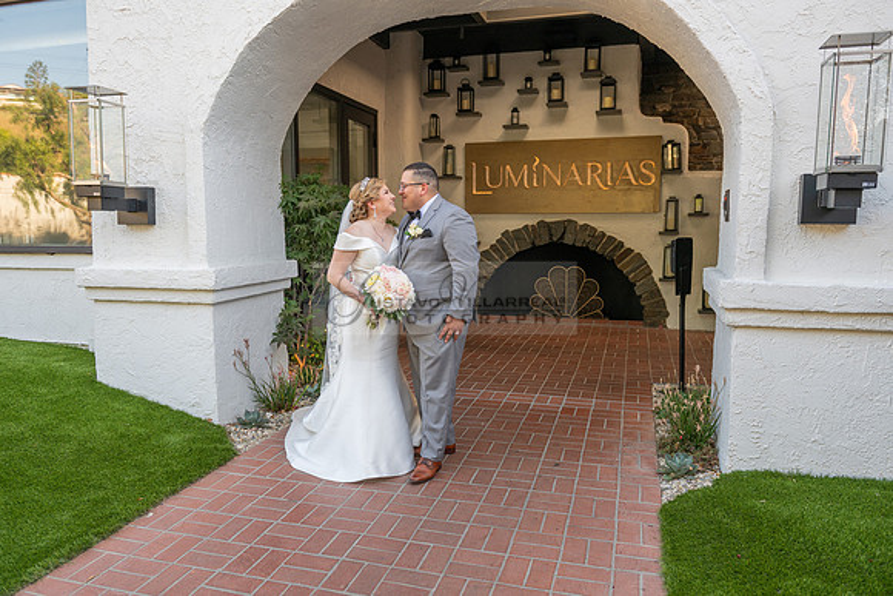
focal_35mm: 27
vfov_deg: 48.0
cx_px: 446
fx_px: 670
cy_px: 298
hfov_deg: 67.4
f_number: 4
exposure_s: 1/250
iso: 200
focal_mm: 27
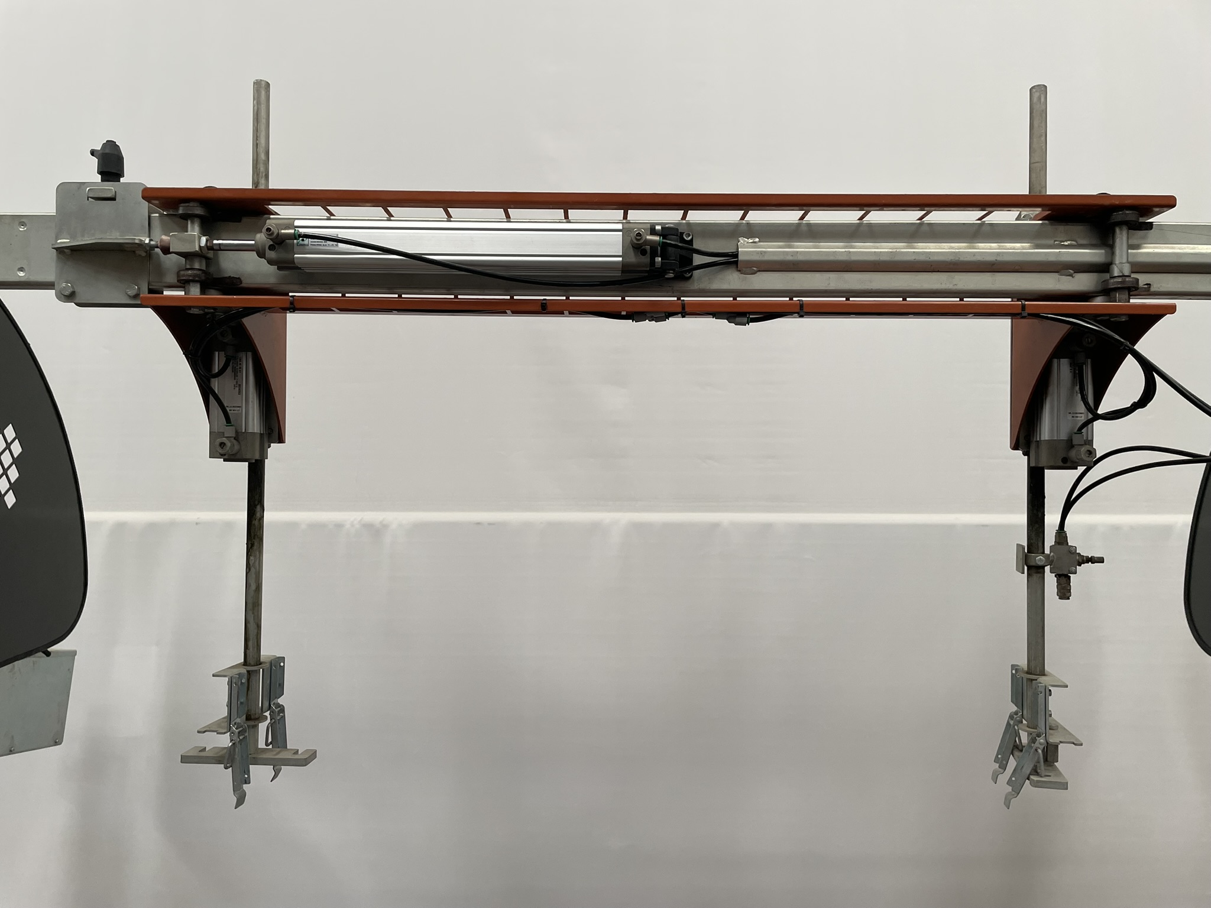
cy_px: 454
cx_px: 606
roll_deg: -0.9
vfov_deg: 53.1
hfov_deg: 67.3
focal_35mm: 26
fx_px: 910
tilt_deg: +9.6
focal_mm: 4.2
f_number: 1.6
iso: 100
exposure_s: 1/121
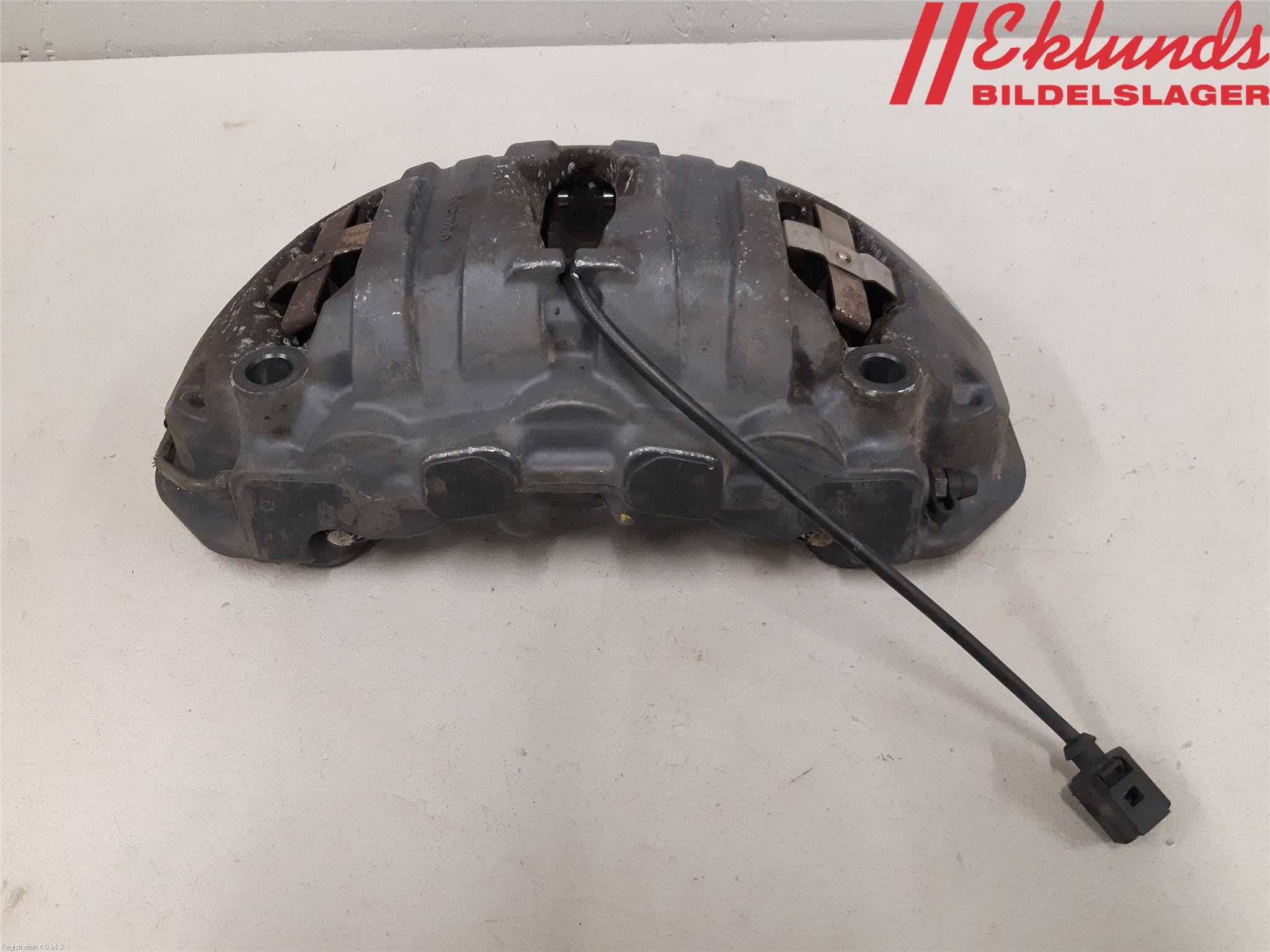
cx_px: 635
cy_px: 476
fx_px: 954
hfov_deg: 67.3
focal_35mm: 26
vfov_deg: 53.1
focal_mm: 3.93
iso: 200
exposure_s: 1/50
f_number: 1.7
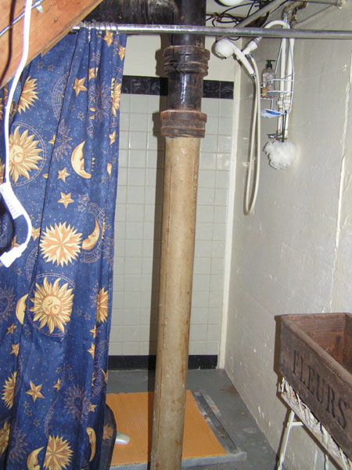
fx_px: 515
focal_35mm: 38
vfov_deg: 49.0
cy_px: 235
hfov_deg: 37.7
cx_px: 176
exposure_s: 1/40
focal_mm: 6.3
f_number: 2.8
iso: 200
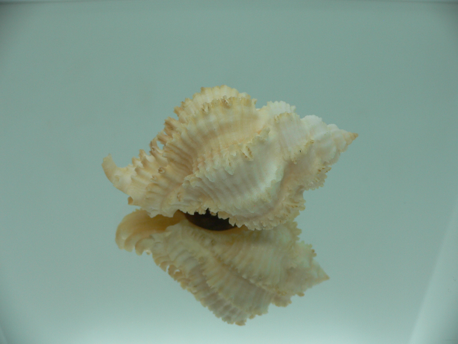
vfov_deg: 40.7
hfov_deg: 52.6
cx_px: 229
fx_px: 463
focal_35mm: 35
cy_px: 172
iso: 80
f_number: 2.8
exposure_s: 1/80
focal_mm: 4.6
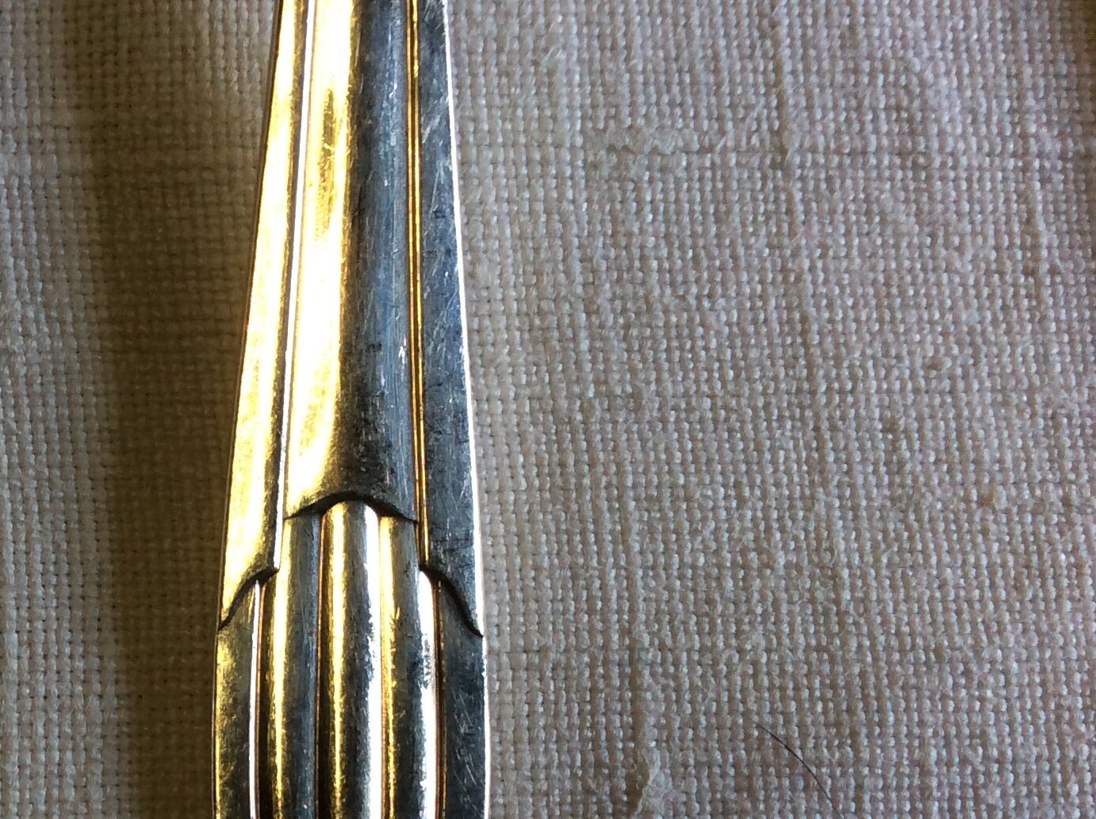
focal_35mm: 60
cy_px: 657
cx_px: 88
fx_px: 1897
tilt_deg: -81.7
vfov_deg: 24.0
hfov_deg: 30.6
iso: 64
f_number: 2.4
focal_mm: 3.3
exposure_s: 1/25
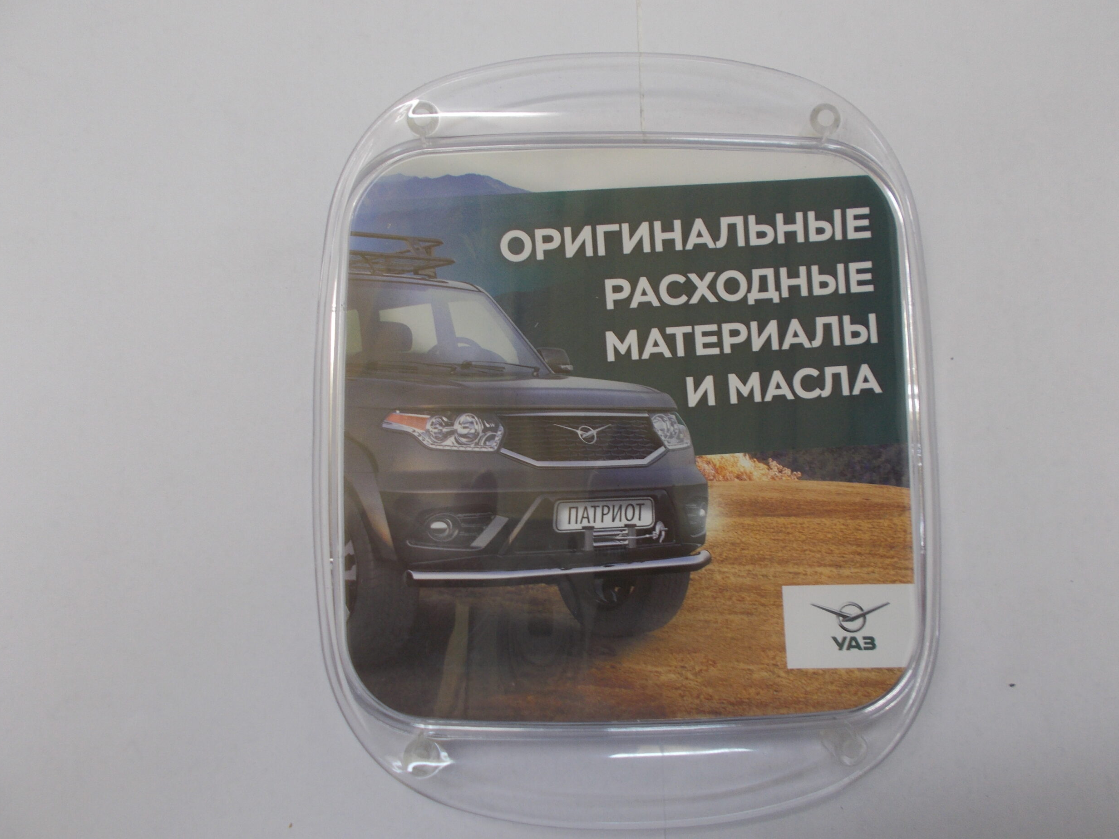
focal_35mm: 27
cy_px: 432
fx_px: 873
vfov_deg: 51.4
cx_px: 577
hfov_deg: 65.3
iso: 80
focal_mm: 4.6
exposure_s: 1/25
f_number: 3.2
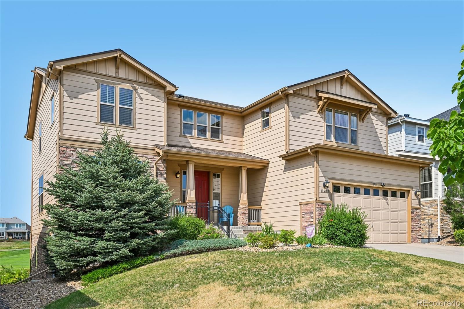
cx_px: 232
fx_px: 374
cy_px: 154
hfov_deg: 63.7
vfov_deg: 44.9
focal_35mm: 29
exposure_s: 1/80
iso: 64
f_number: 10
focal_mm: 29
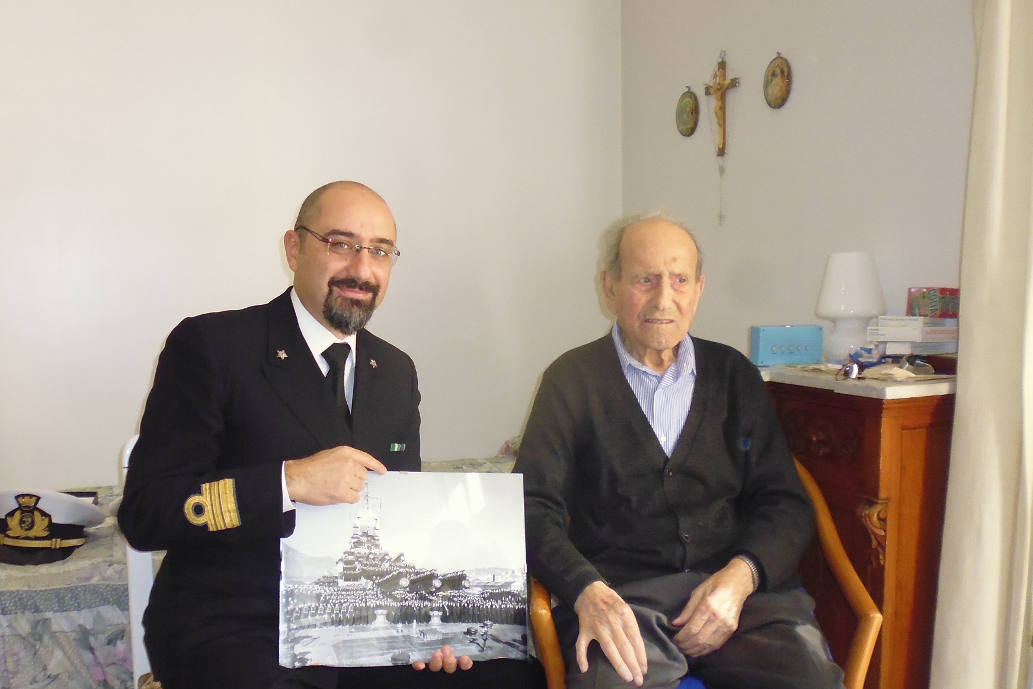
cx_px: 459
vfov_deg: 39.9
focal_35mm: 33
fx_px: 947
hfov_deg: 57.1
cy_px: 378
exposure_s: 1/60
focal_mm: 4.3
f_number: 2.8
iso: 320
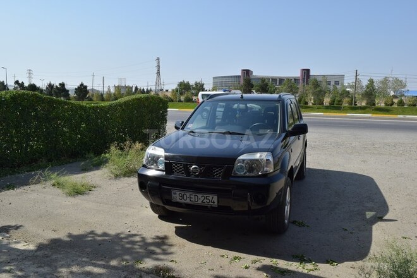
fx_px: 313
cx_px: 208
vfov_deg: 47.9
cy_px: 139
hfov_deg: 67.4
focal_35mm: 27
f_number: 10
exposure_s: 1/400
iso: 200
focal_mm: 18
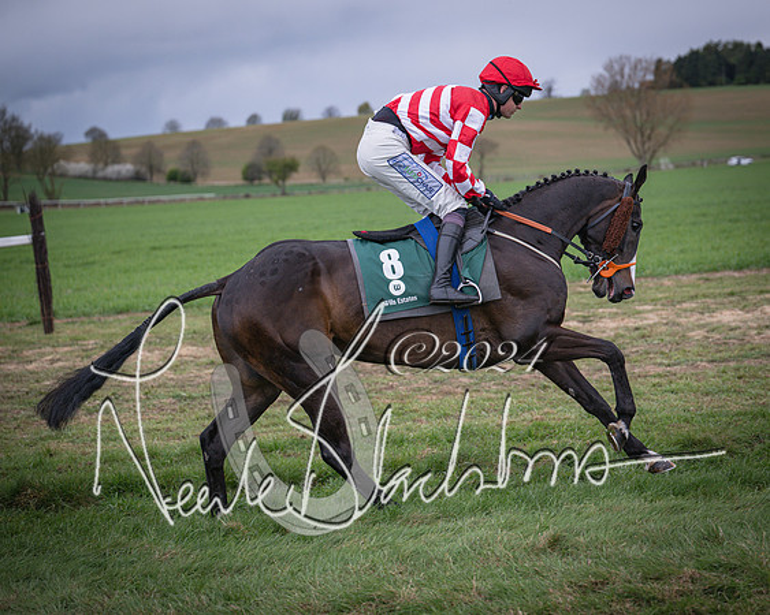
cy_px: 300
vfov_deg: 17.8
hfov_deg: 22.2
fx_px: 1963
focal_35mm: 86
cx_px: 443
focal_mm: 71
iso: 400
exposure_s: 1/1600
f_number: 3.2
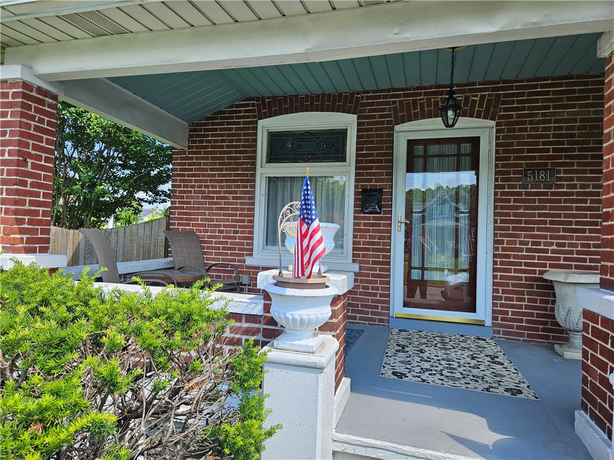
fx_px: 408
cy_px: 230
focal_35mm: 23
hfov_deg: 73.9
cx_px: 307
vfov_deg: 58.9
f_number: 1.8
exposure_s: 1/512
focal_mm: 5.4
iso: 25
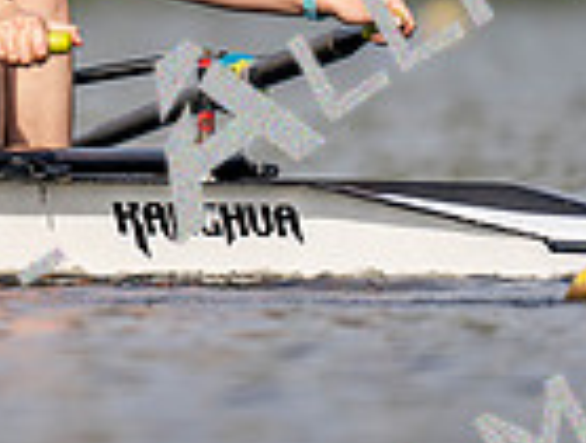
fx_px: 40768
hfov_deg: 0.8
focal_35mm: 2402
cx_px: -207
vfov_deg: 0.6
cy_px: -158
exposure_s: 1/2500
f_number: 4
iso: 280
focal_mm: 600
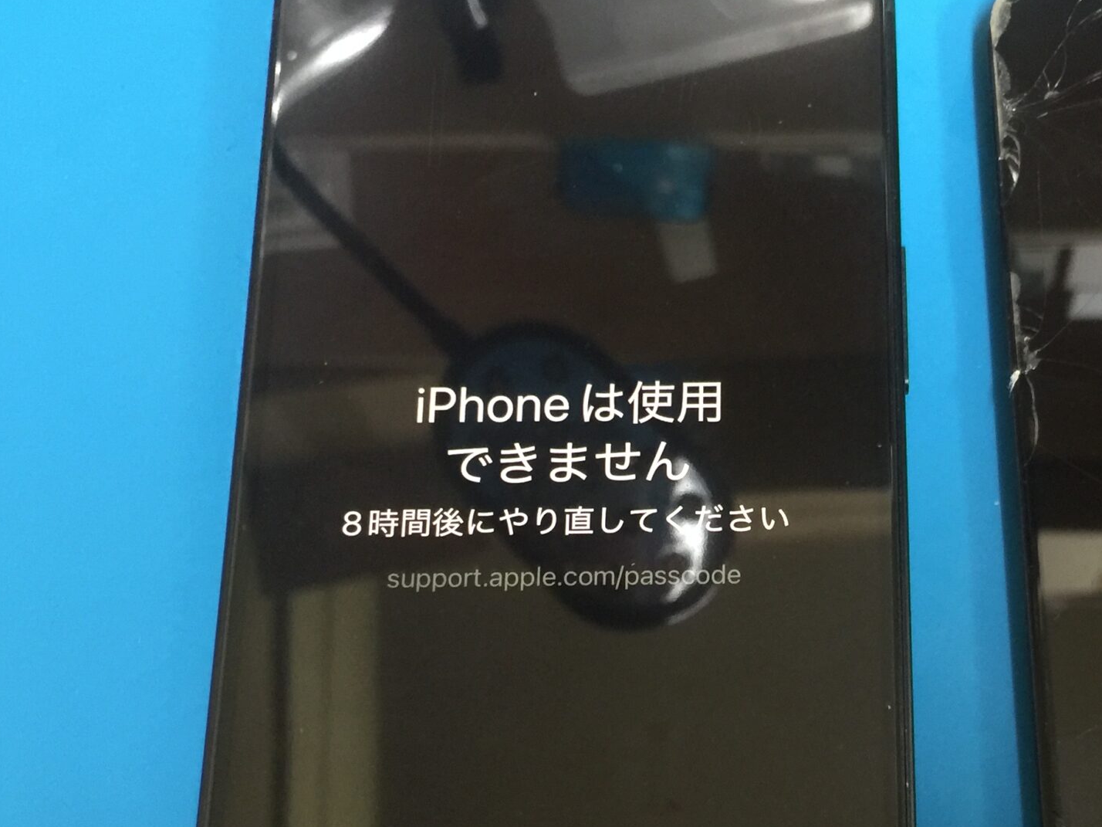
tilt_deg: -73.4
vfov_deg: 27.8
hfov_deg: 35.9
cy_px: 564
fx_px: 1655
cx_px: 833
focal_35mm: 52
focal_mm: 4.15
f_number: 2.2
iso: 125
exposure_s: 1/17
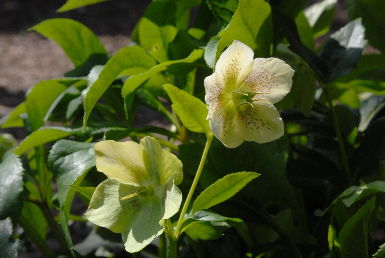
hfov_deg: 24.6
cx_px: 192
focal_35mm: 82
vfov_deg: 16.6
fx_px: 883
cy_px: 129
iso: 400
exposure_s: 1/350
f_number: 10
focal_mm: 55
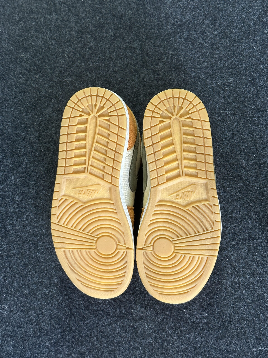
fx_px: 495
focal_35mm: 48
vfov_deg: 39.7
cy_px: 179
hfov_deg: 30.3
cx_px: 134
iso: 200
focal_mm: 6.86
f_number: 1.78
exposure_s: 1/50
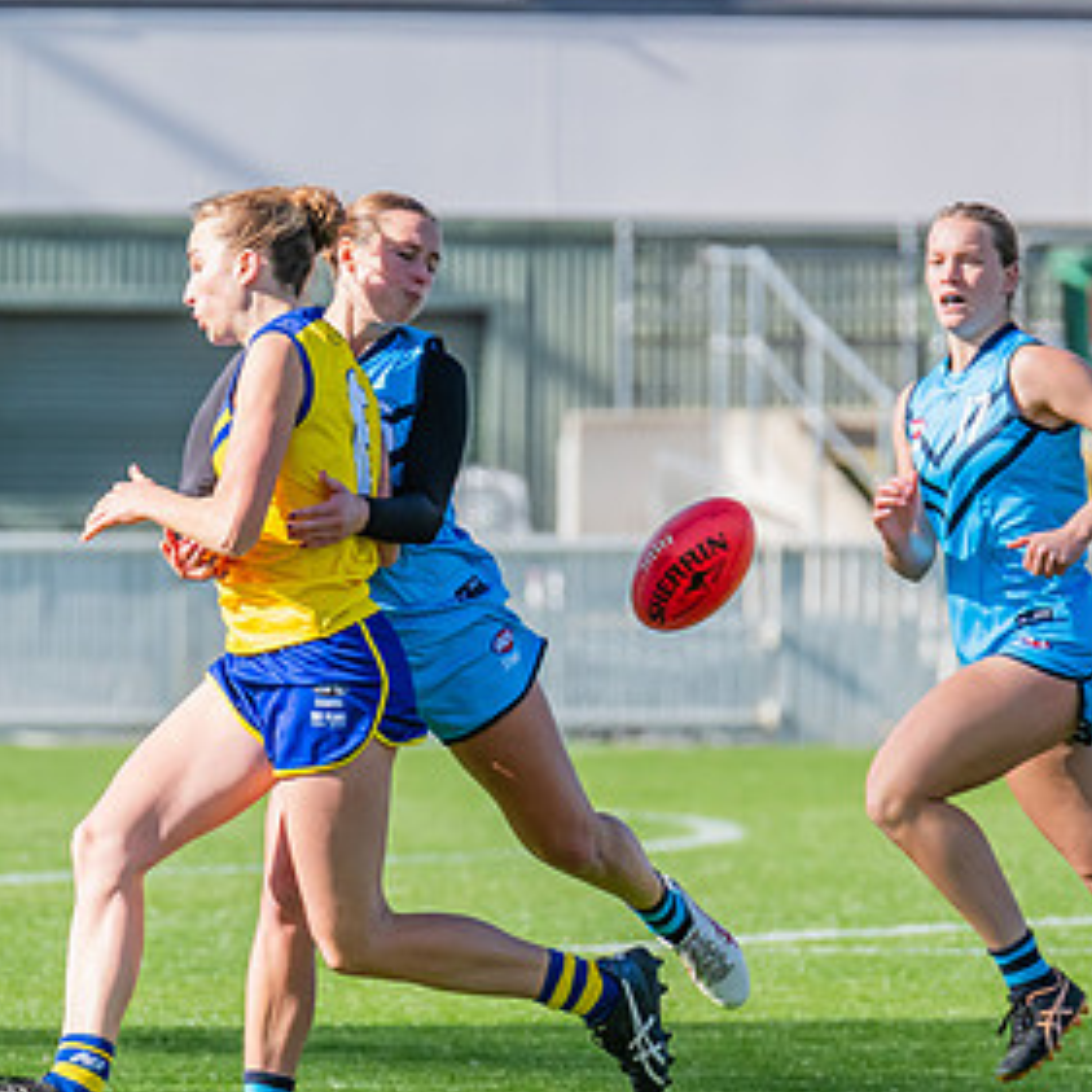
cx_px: 116
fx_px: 28195
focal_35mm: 790
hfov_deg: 2.2
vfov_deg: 2.2
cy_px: 686
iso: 800
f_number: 9
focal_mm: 380
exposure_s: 1/1250
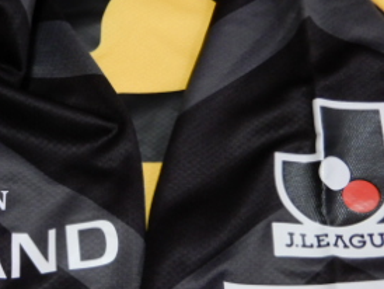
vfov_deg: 26.0
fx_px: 622
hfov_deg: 33.9
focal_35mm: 56
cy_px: 184
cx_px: 115
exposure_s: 1/30
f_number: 3.4
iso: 320
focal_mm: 4.3
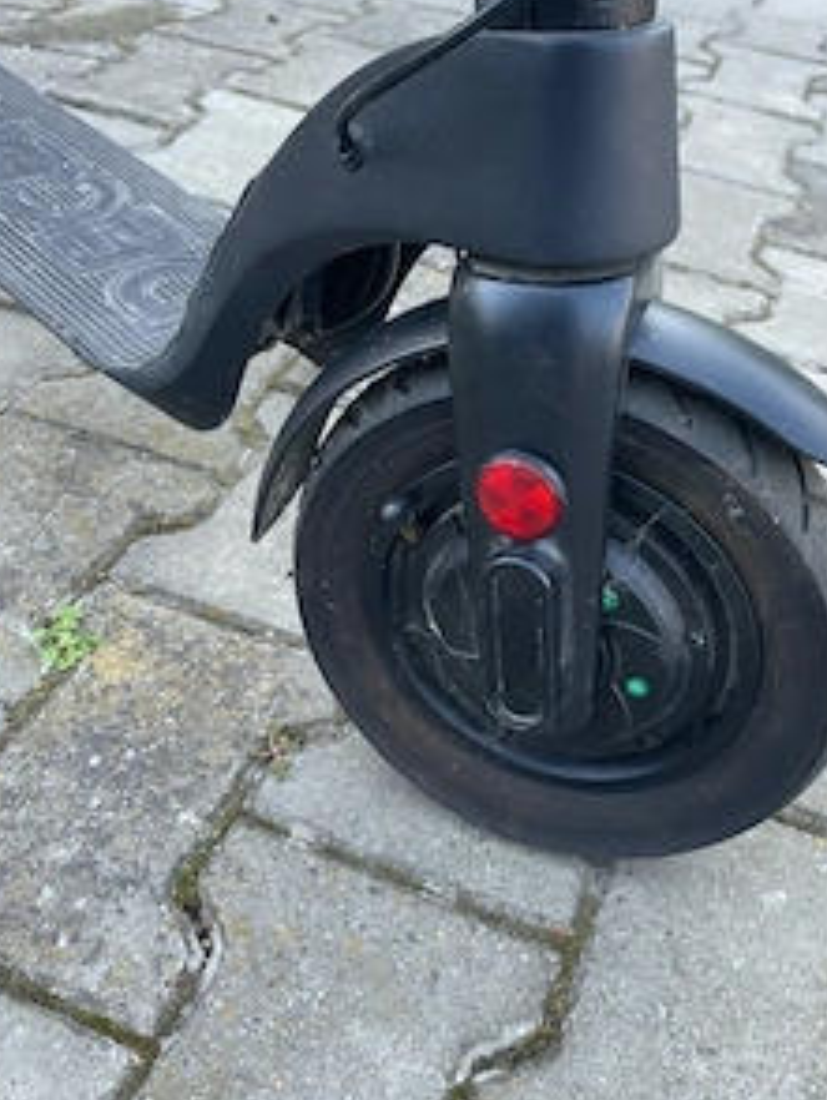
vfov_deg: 53.1
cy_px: 389
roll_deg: -3.3
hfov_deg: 41.6
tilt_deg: -35.2
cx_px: 505
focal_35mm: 34
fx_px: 1081
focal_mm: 5.1
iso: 40
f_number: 1.6
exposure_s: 1/121
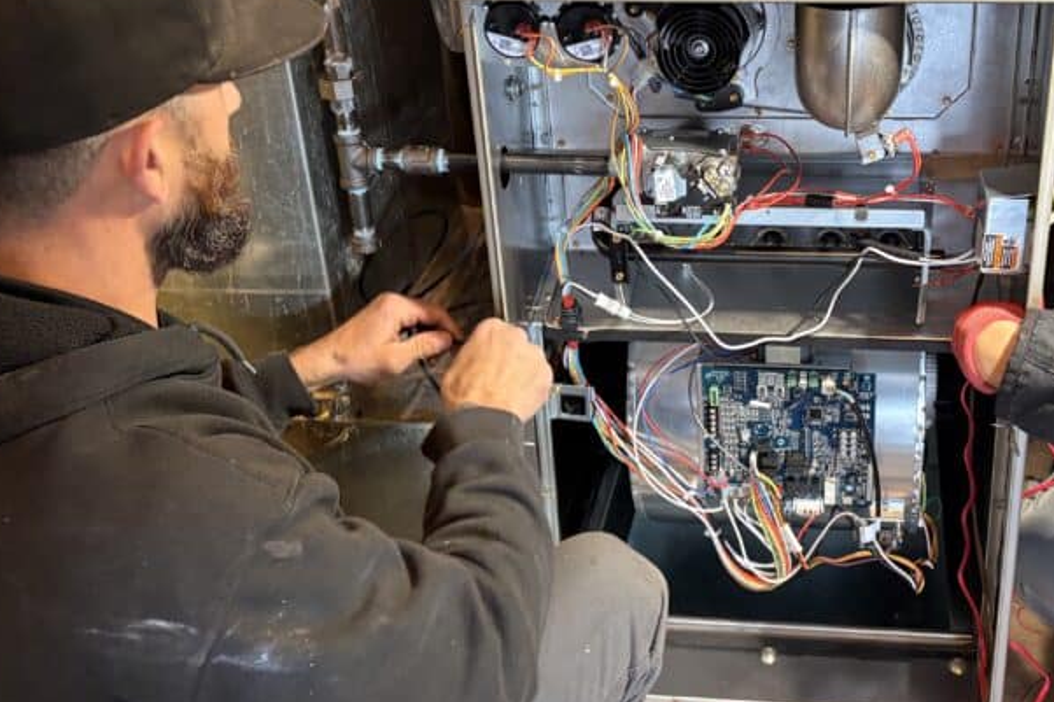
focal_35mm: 46
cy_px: 317
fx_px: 1346
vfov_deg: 29.2
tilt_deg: -28.1
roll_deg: +2.4
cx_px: 702
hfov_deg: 42.2
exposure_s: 1/60
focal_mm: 5.96
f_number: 1.6
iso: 200
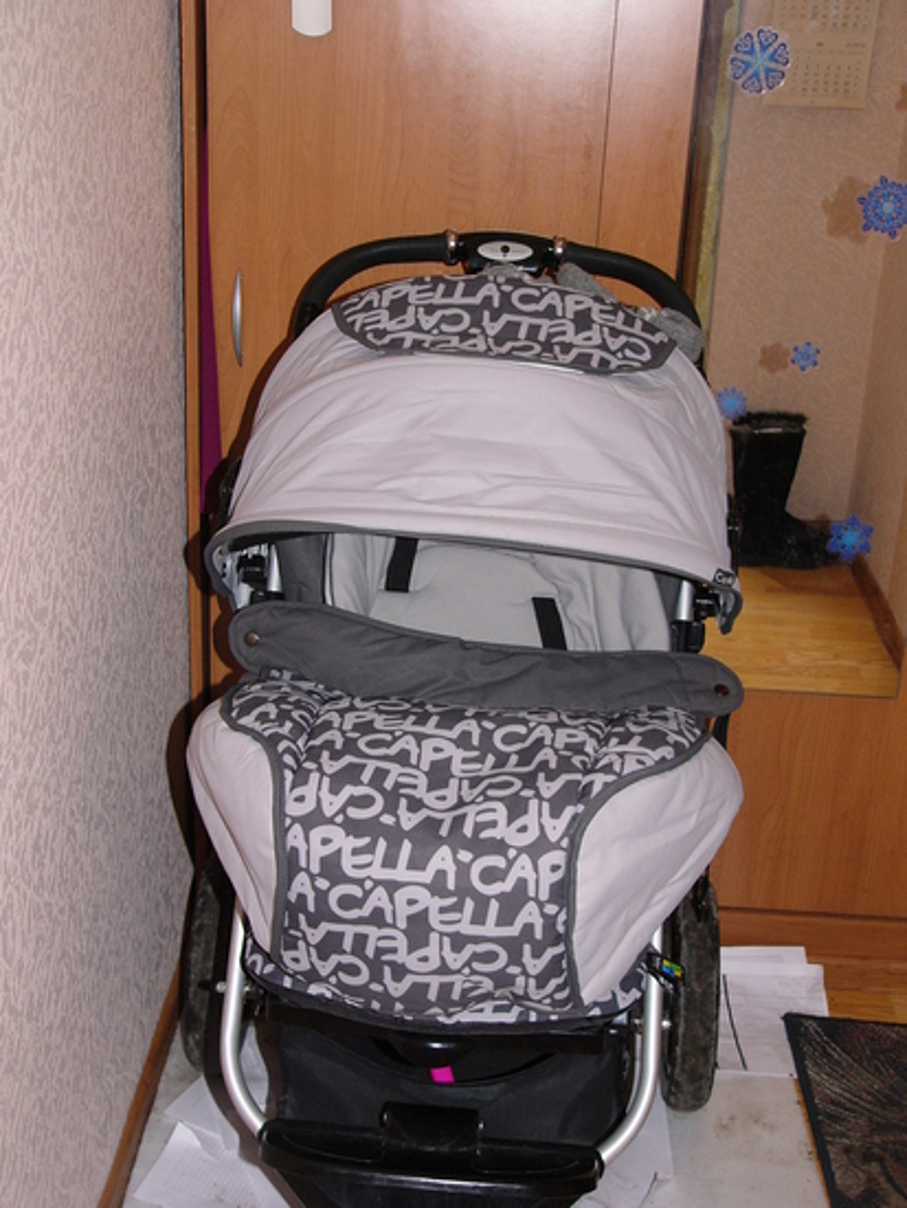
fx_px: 1676
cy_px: 604
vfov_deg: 39.6
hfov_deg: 30.3
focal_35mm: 48
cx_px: 454
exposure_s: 1/60
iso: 100
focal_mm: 8
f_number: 2.8
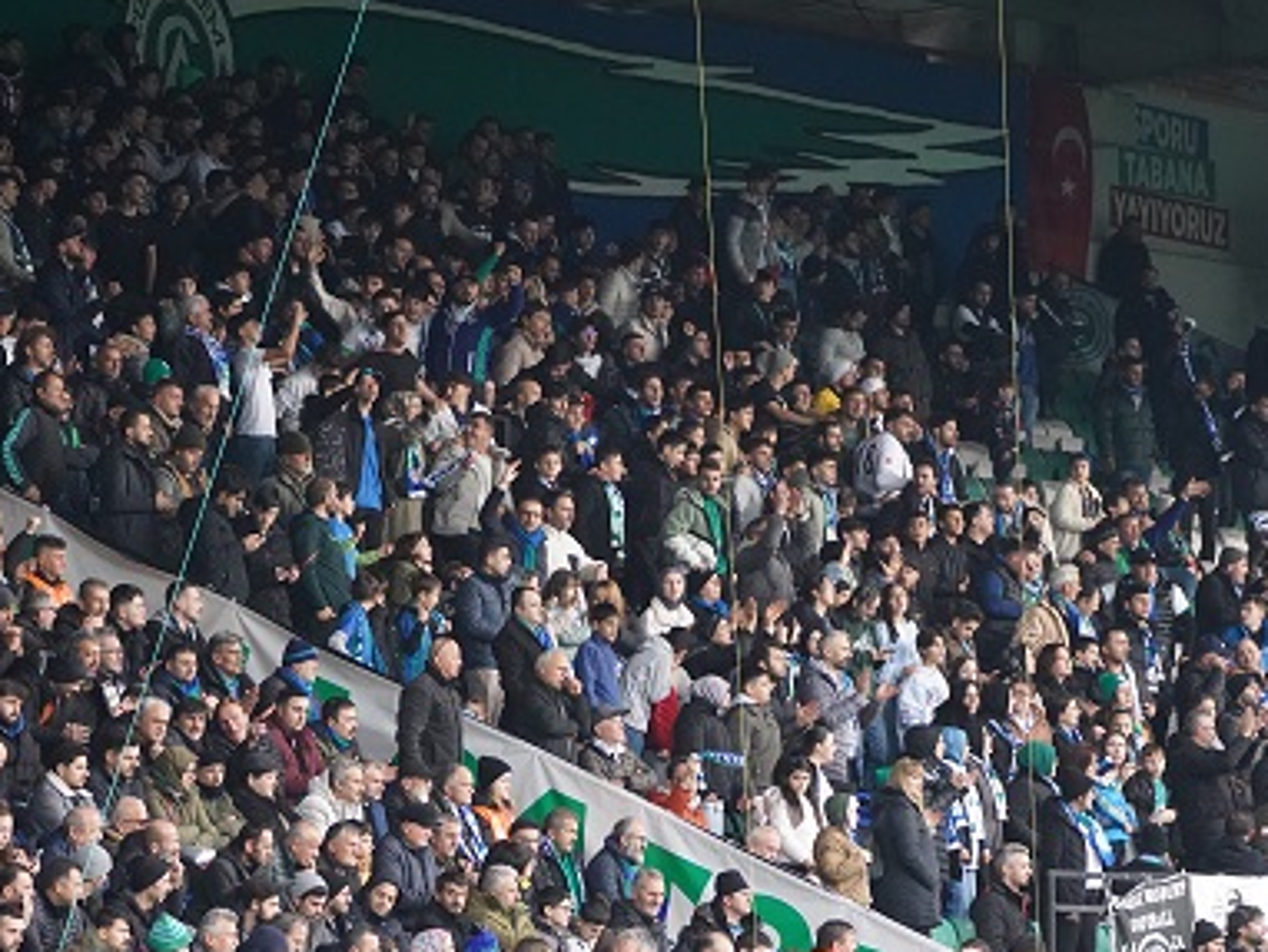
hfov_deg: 6.7
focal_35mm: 297
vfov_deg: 5.0
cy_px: 541
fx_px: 10886
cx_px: 591
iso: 8000
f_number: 5.6
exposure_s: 1/2000
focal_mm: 179
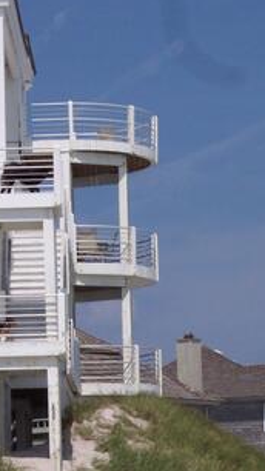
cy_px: 313
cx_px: 177
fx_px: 2375
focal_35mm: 190
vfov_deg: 11.3
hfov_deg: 6.4
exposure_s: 1/1000
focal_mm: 18.7
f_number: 6.7
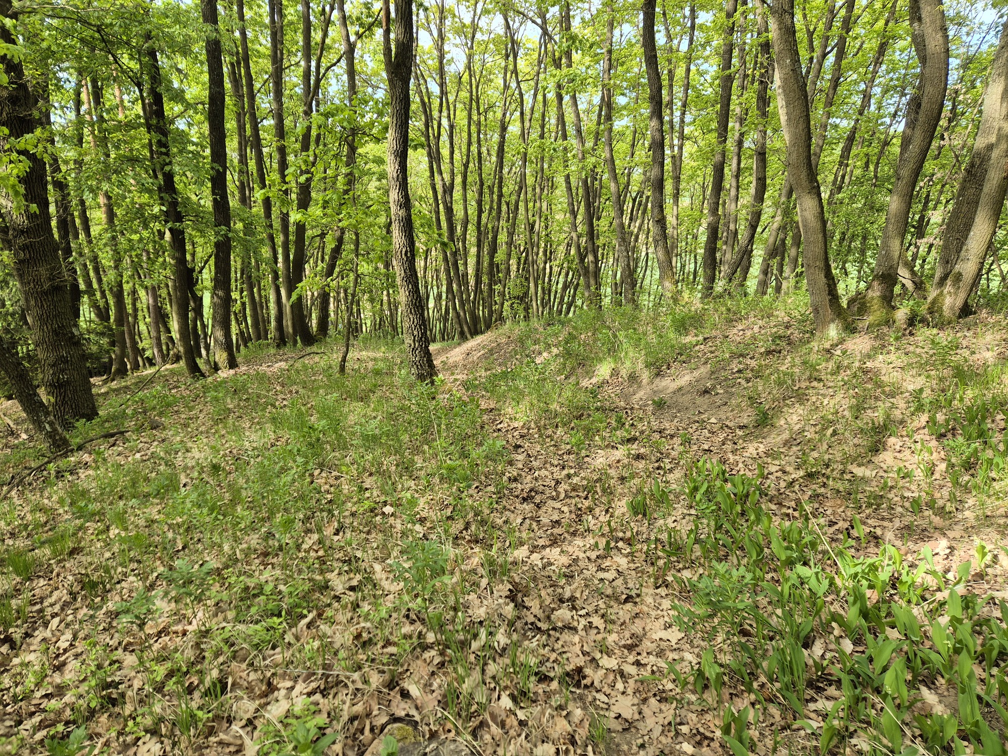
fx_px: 670
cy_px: 378
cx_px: 504
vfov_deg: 58.9
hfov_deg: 73.9
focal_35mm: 23
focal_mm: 5.4
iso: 25
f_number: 1.8
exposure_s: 1/199
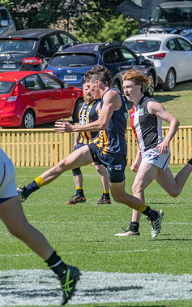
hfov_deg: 1.9
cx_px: 45
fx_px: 5872
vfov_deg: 3.0
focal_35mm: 703
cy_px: 154
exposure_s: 1/2000
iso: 800
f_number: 11
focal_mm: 300
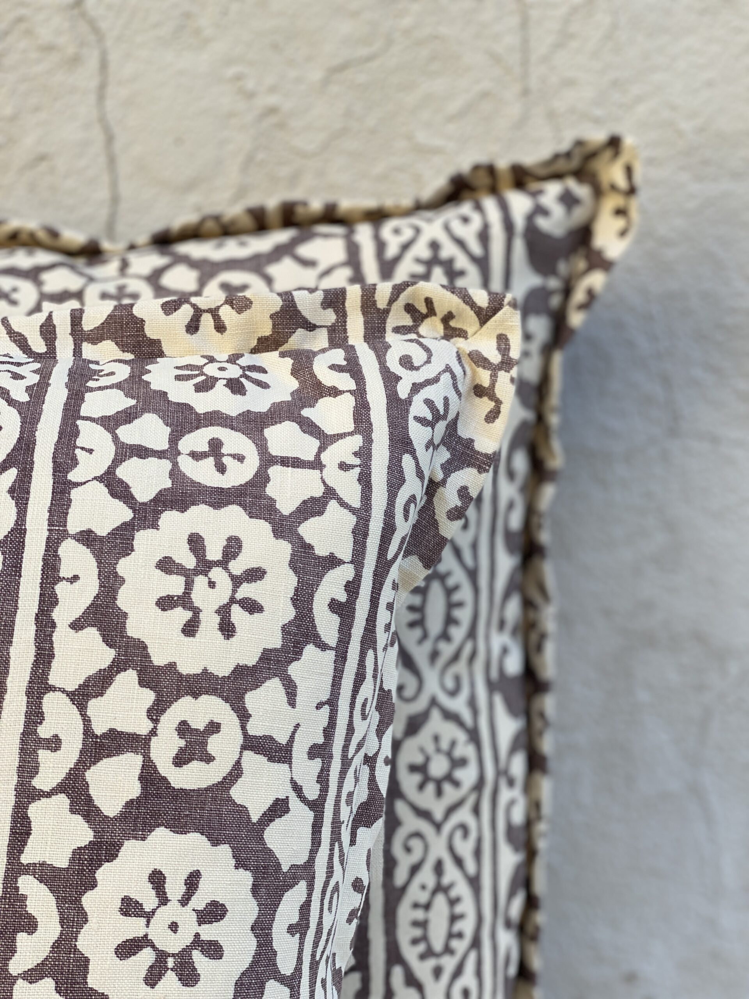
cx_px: 374
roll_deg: -3.8
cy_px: 500
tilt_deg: -15.0
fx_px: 1500
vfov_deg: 36.8
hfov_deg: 28.0
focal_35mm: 52
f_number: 2
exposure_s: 1/122
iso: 32
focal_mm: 6
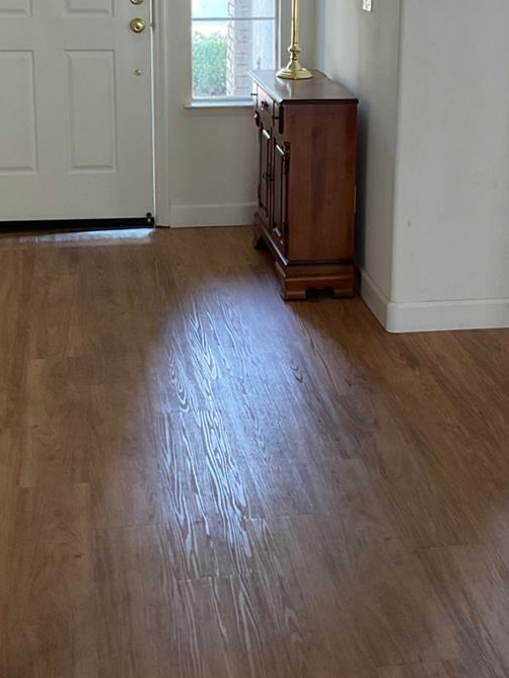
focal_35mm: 65
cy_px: 163
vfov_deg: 29.3
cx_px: 294
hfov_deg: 22.6
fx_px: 1274
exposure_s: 1/60
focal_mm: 3
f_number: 1.8
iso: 100
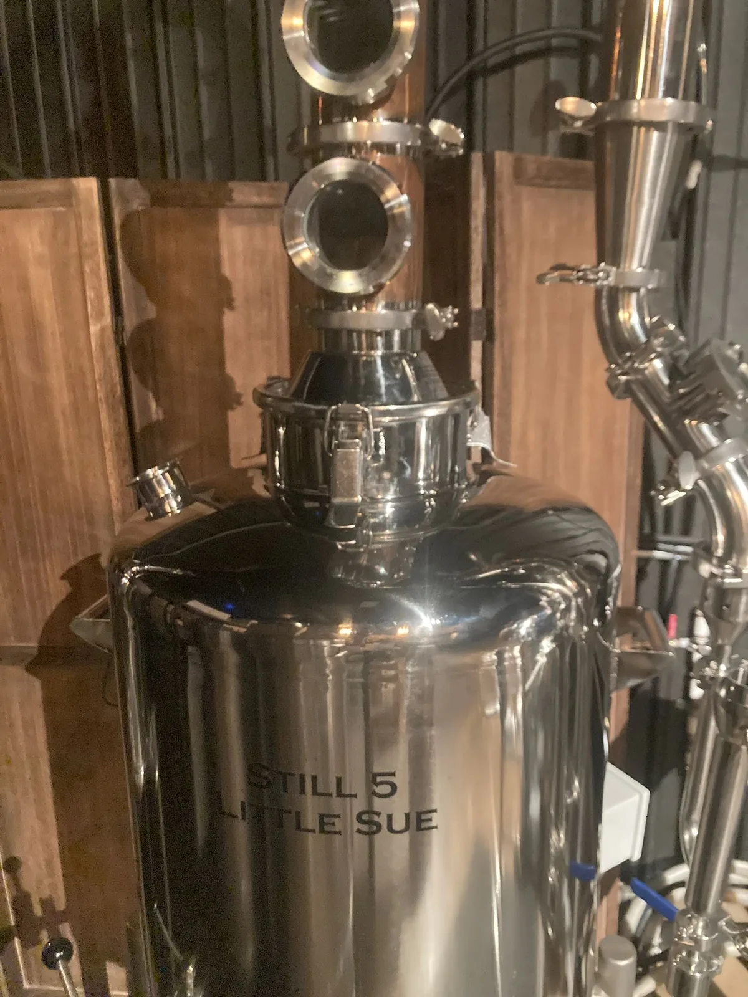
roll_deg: +0.3
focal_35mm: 28
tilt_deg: -13.6
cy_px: 498
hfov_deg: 49.7
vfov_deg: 63.4
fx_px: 807
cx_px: 374
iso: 1250
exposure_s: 1/15
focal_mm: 3.99
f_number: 1.8
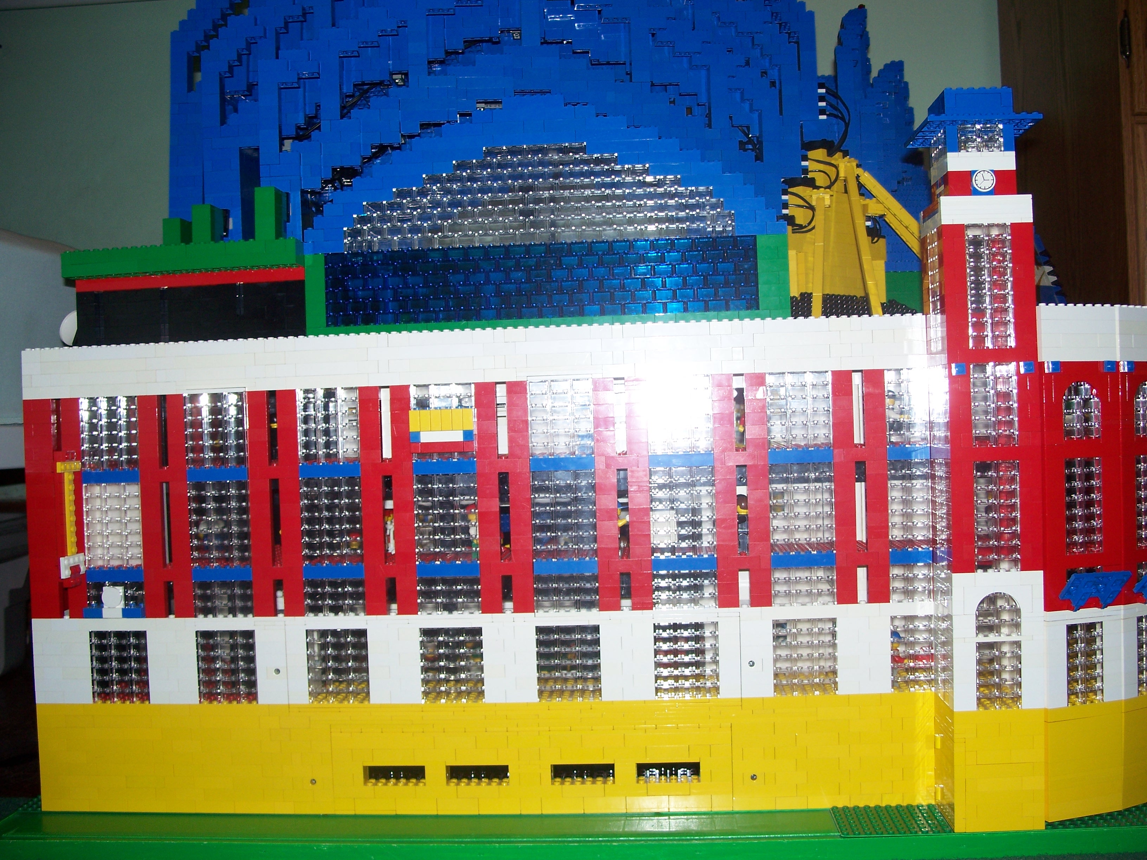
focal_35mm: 37
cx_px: 574
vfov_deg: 38.7
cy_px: 430
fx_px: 1226
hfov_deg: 50.1
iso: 125
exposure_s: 1/60
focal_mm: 7.8
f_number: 2.8
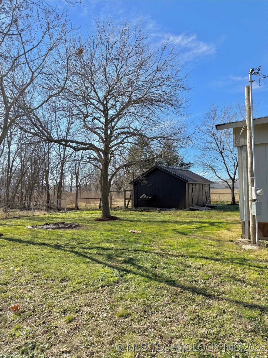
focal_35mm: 24
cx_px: 134
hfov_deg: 56.8
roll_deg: +0.9
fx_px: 248
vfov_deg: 71.6
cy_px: 179
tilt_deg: +3.3
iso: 80
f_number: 1.78
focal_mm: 6.76
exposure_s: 1/2703
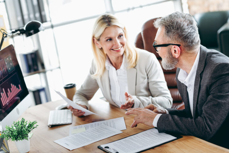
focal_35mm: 86
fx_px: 547
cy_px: 76
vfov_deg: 15.9
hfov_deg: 23.6
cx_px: 115
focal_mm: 85
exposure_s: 1/125
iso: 640
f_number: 2.8
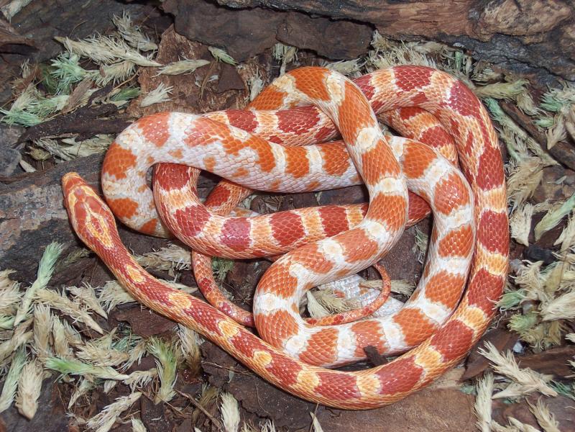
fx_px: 1478
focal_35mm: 89
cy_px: 216
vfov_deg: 16.6
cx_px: 288
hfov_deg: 22.0
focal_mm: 14.8
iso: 80
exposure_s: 1/90
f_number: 4.8
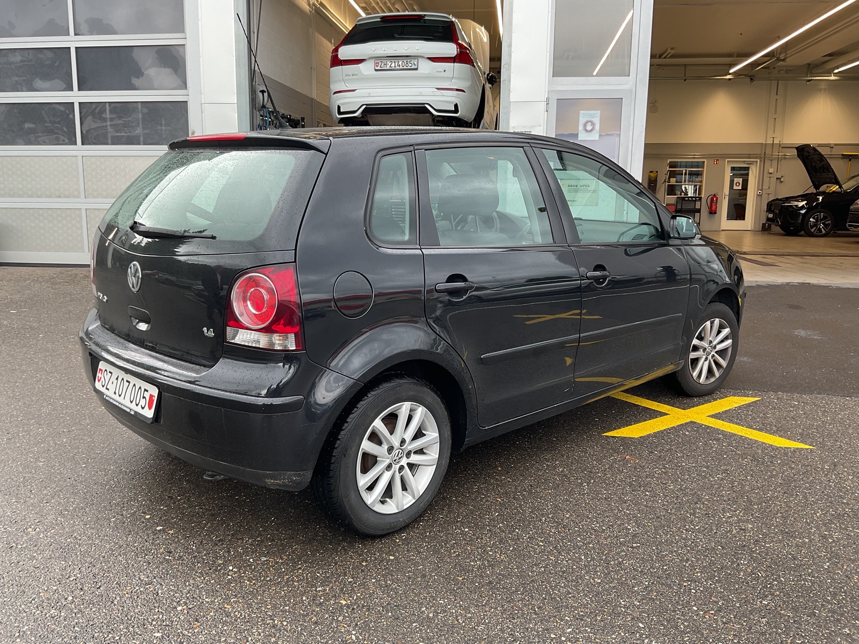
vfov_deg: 48.2
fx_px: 720
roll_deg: -1.8
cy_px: 322
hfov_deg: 61.7
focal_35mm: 29
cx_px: 430
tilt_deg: -8.3
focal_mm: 3
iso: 16
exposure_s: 1/100
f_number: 1.8
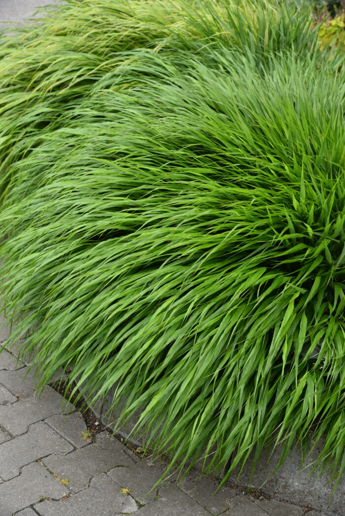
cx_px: 172
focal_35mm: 75
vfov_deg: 27.0
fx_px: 1077
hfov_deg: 18.2
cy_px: 258
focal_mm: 75
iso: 200
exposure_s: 1/160
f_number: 8
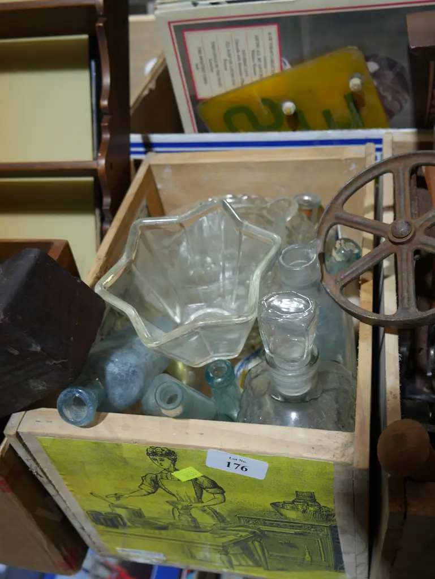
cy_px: 290
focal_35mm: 34
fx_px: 569
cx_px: 218
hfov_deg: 41.8
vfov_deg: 53.9
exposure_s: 1/60
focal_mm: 17
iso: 200
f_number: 4
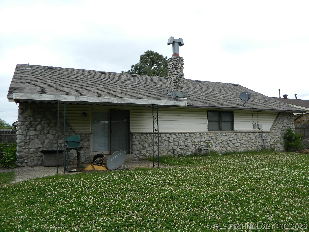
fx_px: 250
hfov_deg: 63.4
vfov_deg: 49.7
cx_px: 154
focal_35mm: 28
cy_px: 116
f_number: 3.2
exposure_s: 1/640
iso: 80
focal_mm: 5.1
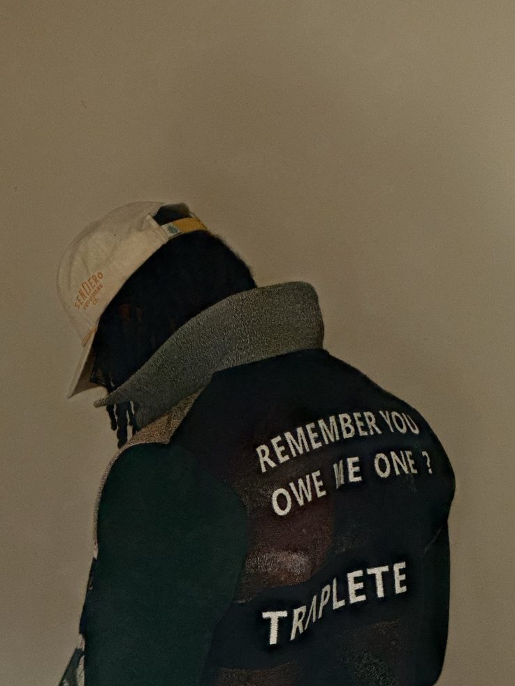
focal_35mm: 94
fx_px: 1865
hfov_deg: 15.7
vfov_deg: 20.9
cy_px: 327
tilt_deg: -2.8
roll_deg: +0.2
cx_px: 235
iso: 3200
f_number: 2.8
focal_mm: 9
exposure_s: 1/41
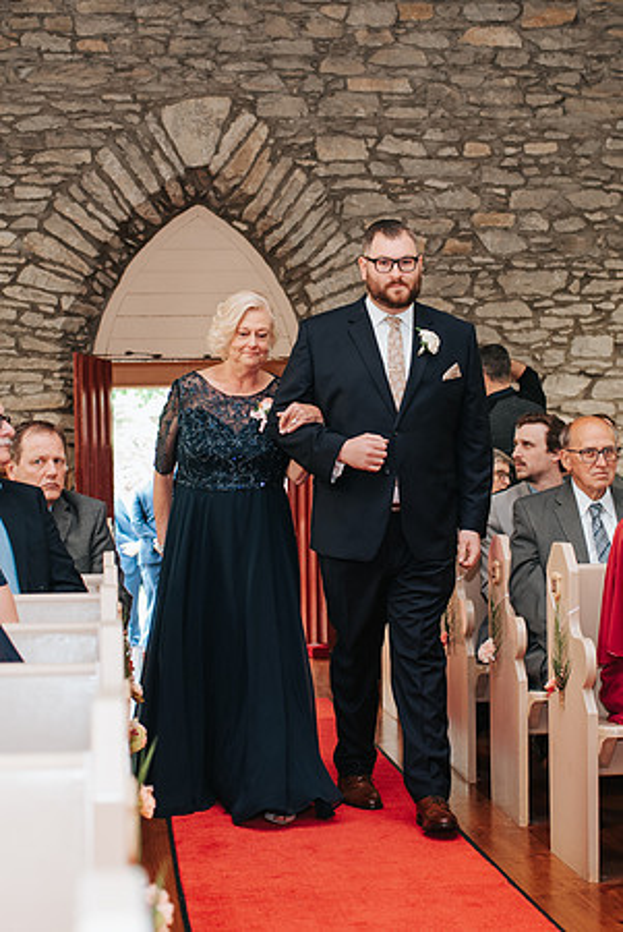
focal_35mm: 65
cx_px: 342
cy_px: 418
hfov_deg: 21.0
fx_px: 1679
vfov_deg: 31.0
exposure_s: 1/200
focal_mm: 35
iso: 1000
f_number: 2.8
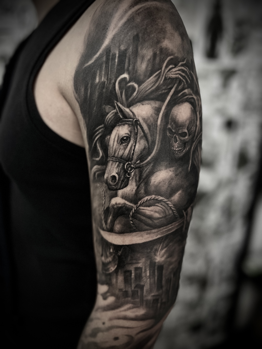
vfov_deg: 67.3
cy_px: 174
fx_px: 262
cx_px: 131
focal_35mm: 26
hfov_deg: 53.1
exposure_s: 1/33
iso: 500
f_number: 1.5
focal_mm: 5.7
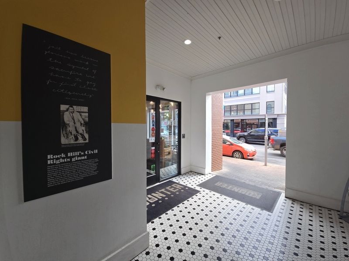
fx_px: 131
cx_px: 174
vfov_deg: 89.9
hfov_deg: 106.2
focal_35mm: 13
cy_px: 130
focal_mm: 2.2
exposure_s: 1/120
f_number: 2.2
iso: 50
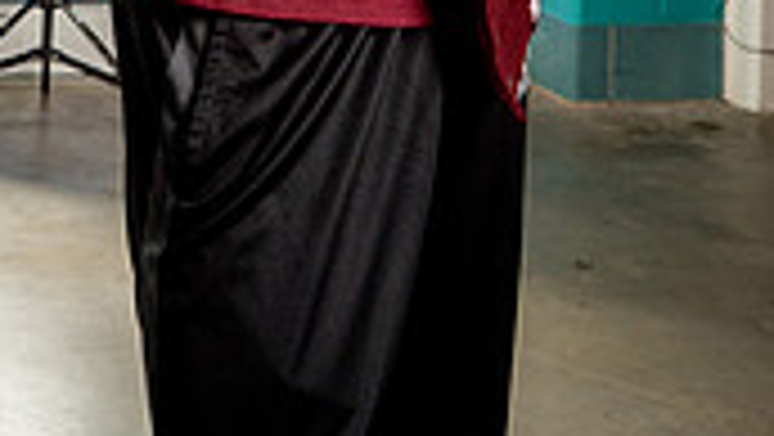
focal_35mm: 96
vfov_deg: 11.1
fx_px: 1971
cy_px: -521
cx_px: 126
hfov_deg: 21.9
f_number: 6.3
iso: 200
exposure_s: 1/200
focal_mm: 35
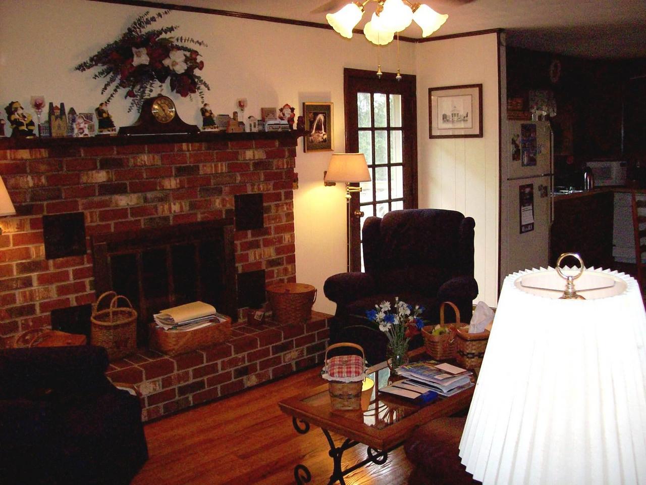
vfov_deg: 39.7
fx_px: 672
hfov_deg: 51.4
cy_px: 242
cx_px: 323
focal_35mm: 36
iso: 140
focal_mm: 6
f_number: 2.7
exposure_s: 1/64
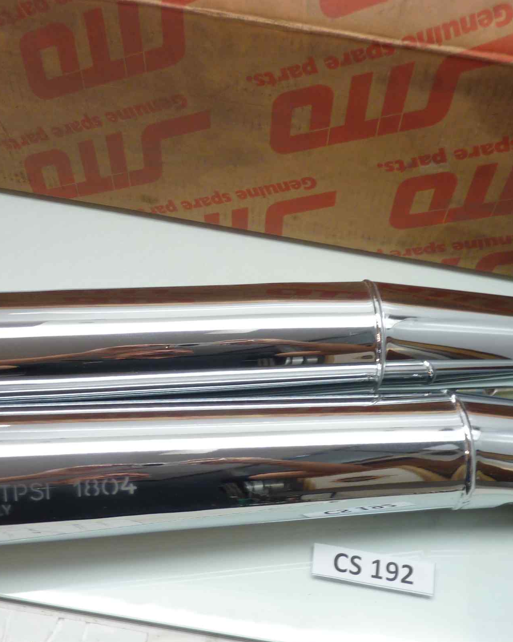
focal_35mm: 39
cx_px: 251
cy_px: 378
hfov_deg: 38.2
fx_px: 740
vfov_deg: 46.6
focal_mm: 4.1
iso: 80
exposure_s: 1/15
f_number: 3.3
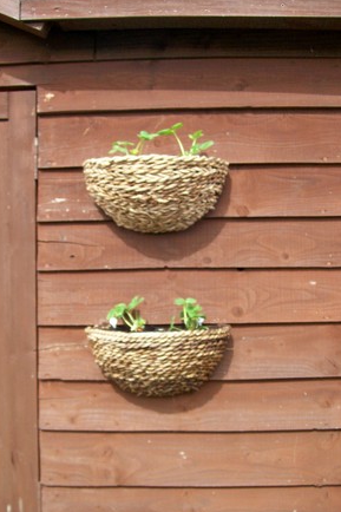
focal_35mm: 38
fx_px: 540
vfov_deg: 50.7
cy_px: 256
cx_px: 151
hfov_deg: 35.0
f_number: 2.7
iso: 80
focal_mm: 6
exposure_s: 1/341
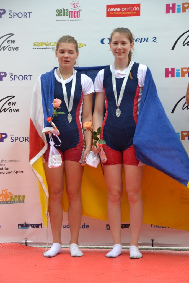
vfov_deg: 19.5
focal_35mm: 105
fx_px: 827
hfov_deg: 13.0
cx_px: 94
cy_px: 142
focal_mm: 70
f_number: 5
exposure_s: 1/125
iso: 560
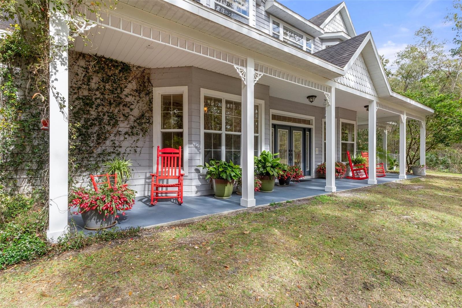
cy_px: 154
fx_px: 212
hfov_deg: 95.0
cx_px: 231
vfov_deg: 72.0
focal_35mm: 16
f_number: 8
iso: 320
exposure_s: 1/320
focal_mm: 11
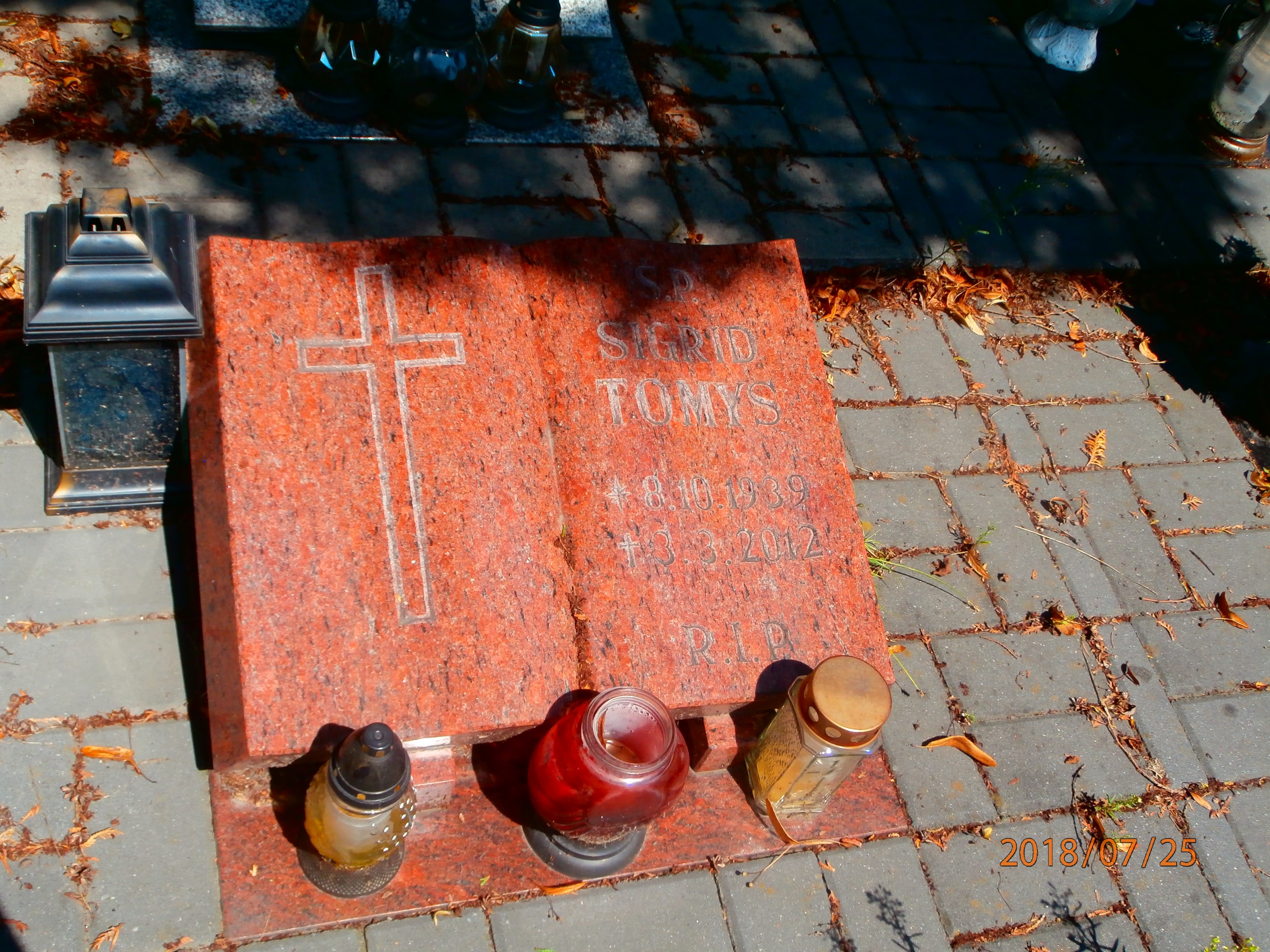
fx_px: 1394
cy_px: 476
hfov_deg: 49.0
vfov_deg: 37.7
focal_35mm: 38
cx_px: 635
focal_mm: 6.67
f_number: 3.9
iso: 100
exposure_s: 1/640
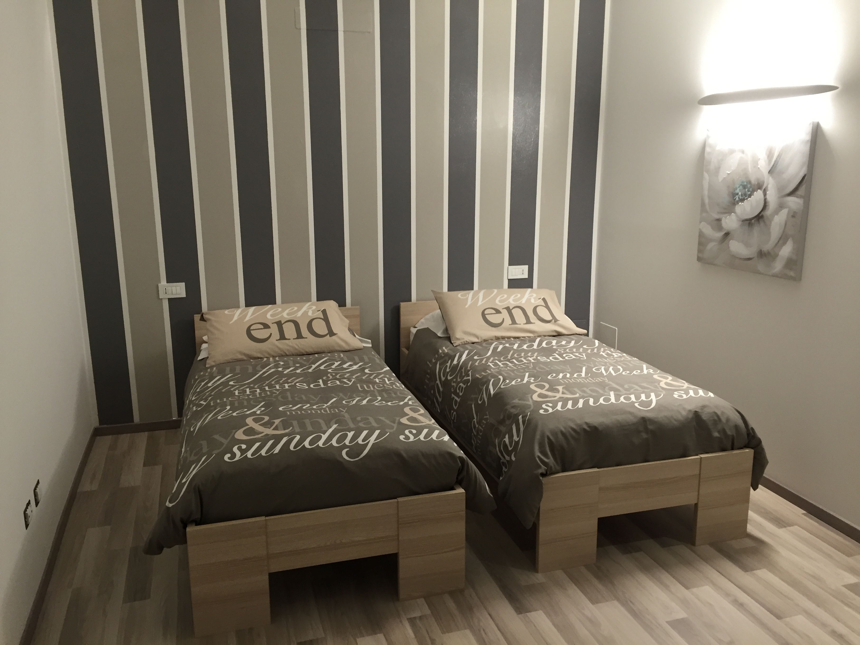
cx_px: 430
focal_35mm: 29
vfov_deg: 48.2
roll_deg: +0.3
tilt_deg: -13.6
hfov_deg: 61.7
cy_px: 322
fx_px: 720
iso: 125
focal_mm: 4.15
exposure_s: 1/33
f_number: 2.2
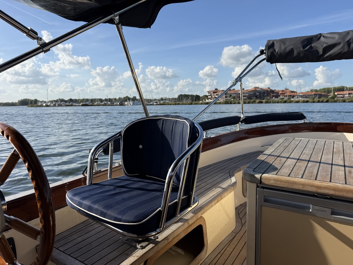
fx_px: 245
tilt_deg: -6.2
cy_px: 132
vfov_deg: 56.8
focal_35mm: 24
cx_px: 176
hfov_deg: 71.6
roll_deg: +1.5
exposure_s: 1/5319
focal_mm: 6.76
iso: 80
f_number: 1.78
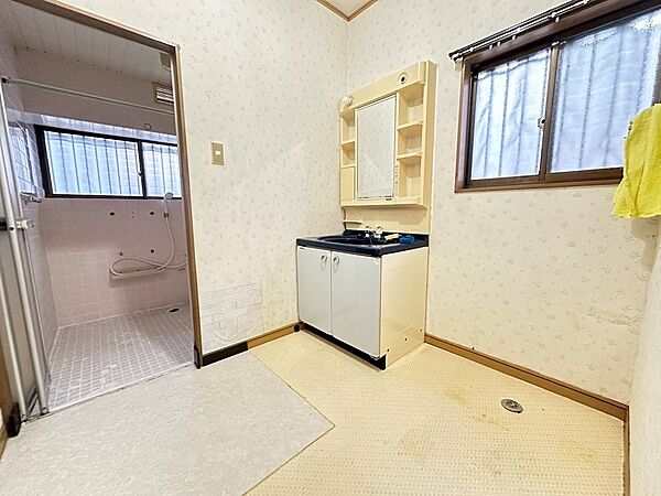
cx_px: 330
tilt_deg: -7.6
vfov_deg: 85.7
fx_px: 267
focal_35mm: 14
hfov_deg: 102.1
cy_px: 248
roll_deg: +0.4
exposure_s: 1/60
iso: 1250
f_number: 2.2
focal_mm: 2.22
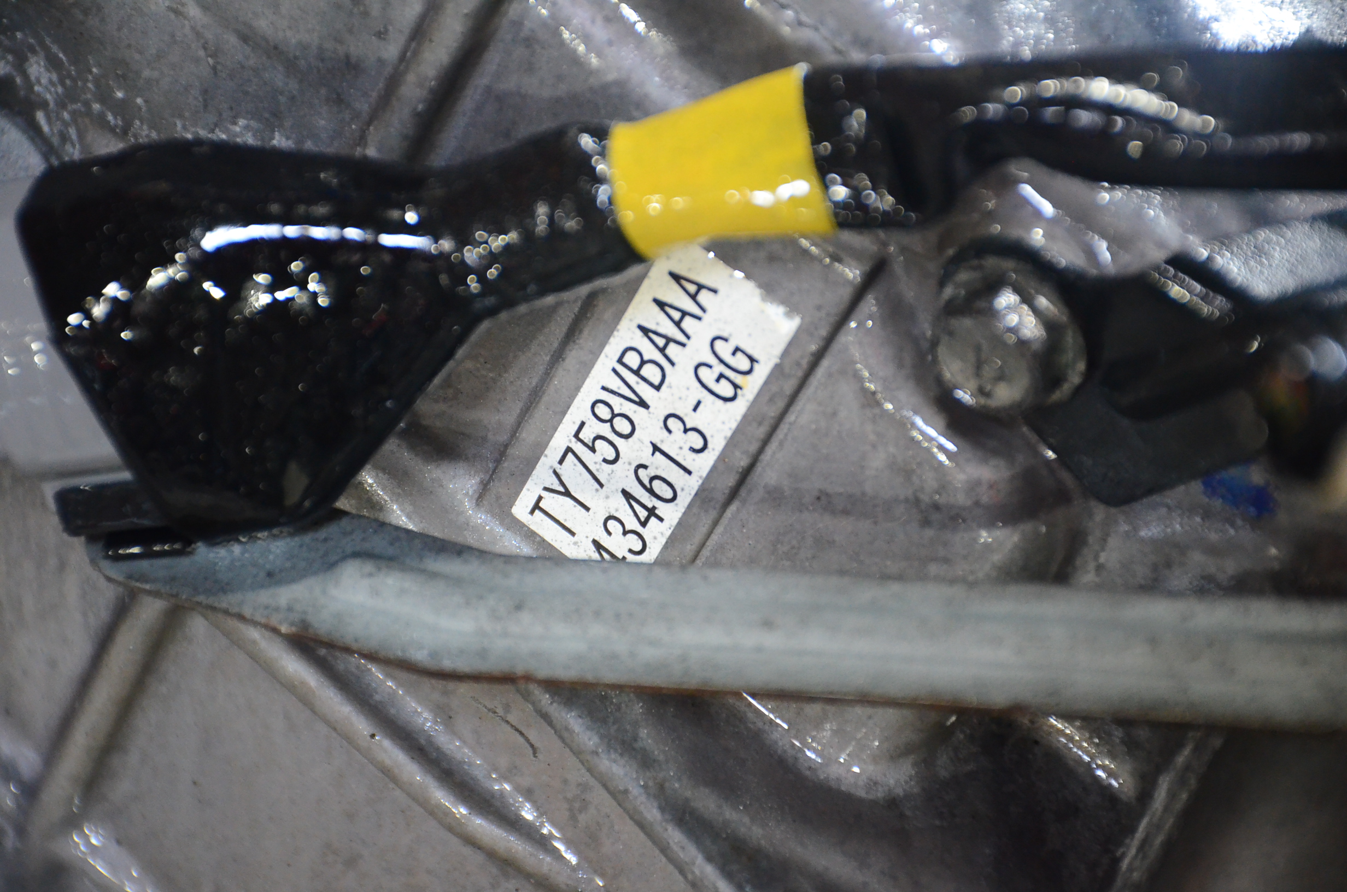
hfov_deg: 9.8
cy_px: 446
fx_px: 7841
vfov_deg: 6.5
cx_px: 674
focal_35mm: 210
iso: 2500
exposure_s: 1/20
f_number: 5.6
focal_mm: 140
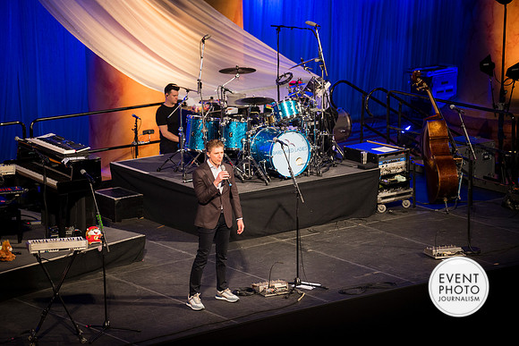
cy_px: 172
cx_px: 258
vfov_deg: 9.1
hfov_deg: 13.5
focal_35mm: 152
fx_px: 2188
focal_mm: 150
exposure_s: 1/160
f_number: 2.8
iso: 1000
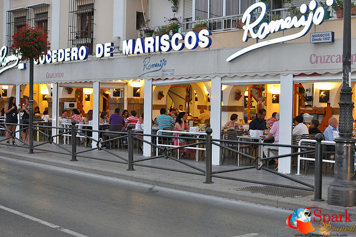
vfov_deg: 25.7
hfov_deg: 37.9
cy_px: 118
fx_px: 518
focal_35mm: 52
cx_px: 178
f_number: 2.8
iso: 800
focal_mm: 35
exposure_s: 1/100
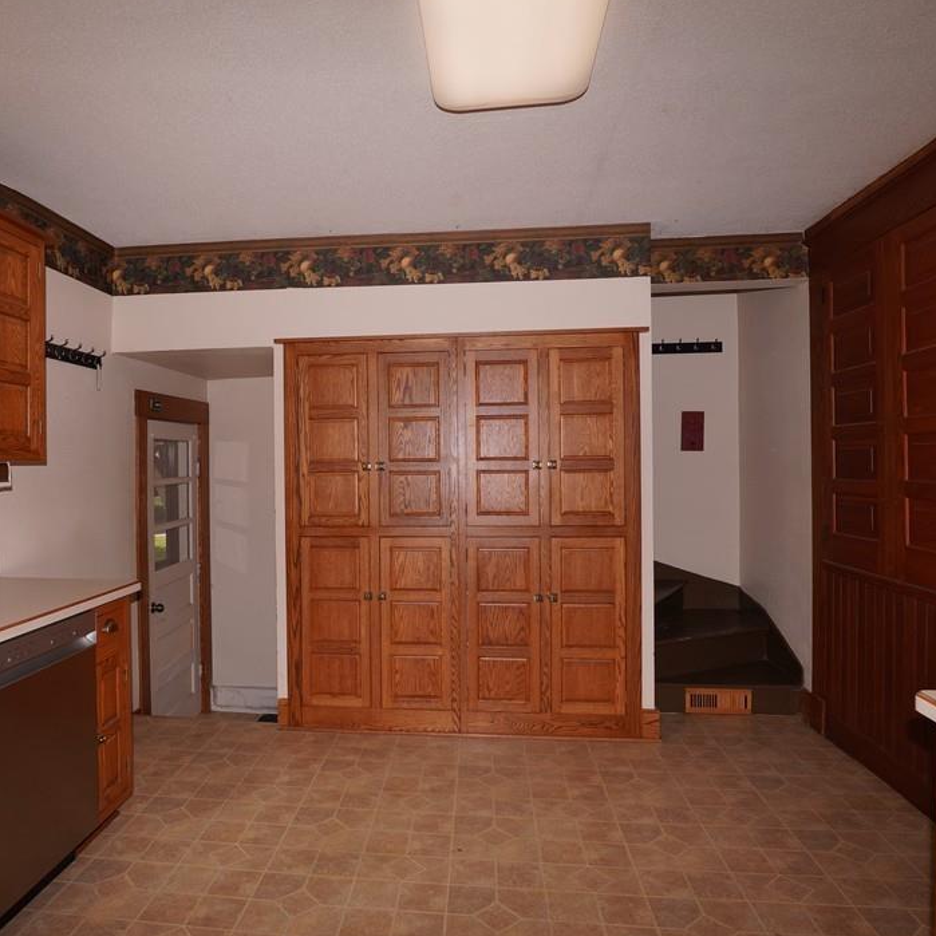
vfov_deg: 70.5
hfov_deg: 69.8
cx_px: 378
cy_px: 466
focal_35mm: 22
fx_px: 663
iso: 100
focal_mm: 11
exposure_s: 1/160
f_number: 5
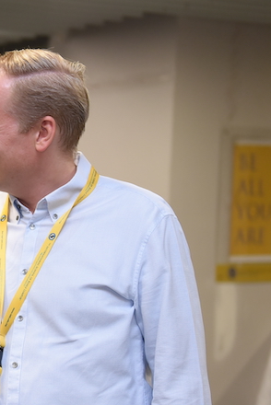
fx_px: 1229
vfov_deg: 18.7
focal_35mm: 109
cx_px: -122
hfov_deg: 12.1
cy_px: 280
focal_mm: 48
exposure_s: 1/160
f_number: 2.8
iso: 1250
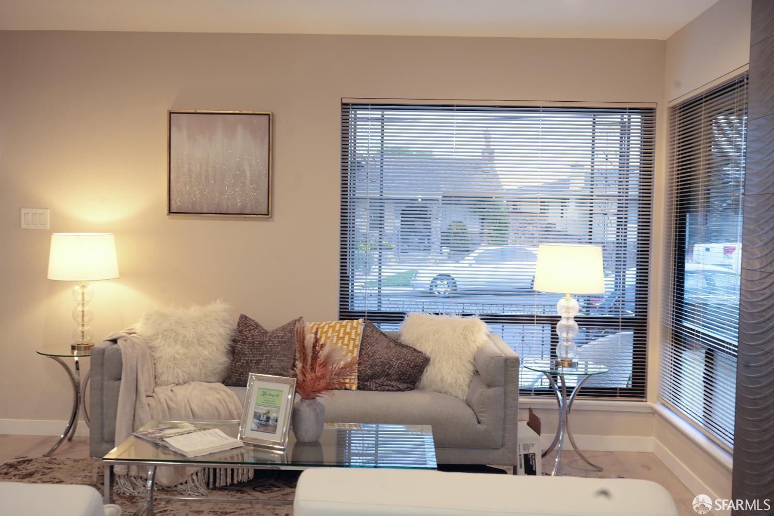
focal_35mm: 37
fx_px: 795
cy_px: 258
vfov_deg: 35.9
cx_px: 387
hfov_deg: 51.9
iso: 100
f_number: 8
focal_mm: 37
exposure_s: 1/2
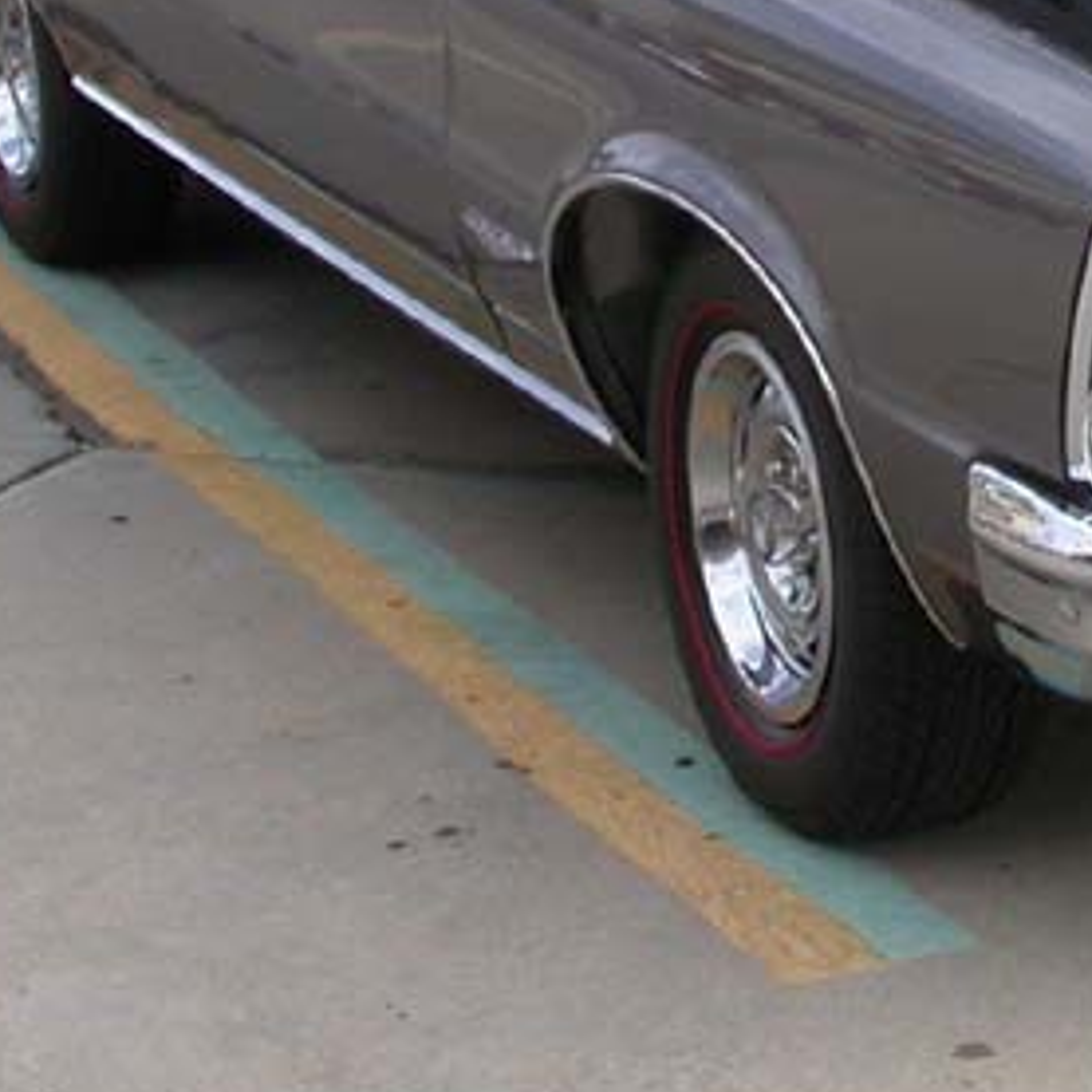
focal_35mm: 124
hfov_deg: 13.8
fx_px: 4426
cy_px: 12
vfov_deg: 13.9
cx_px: 1143
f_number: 6
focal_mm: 7.85
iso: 100
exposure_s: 1/243
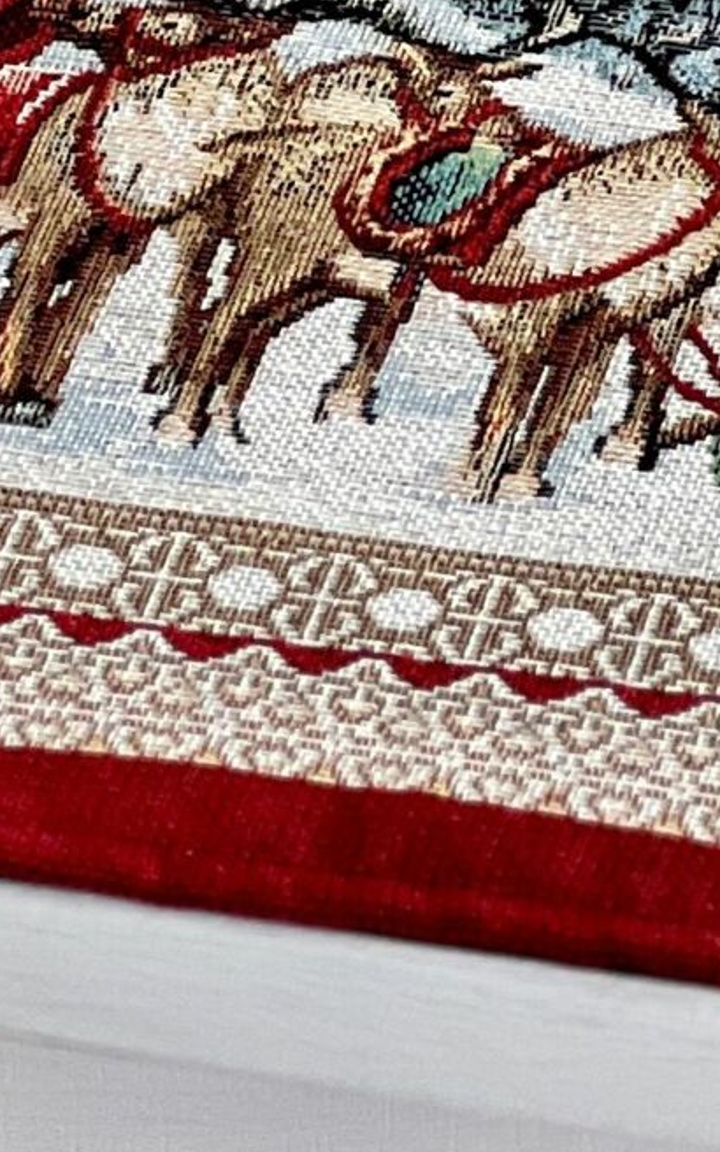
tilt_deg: -30.6
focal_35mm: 398
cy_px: -1001
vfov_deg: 5.2
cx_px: 402
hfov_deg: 3.3
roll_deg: +1.5
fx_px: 12496
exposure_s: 1/100
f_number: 2.8
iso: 125
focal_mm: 9
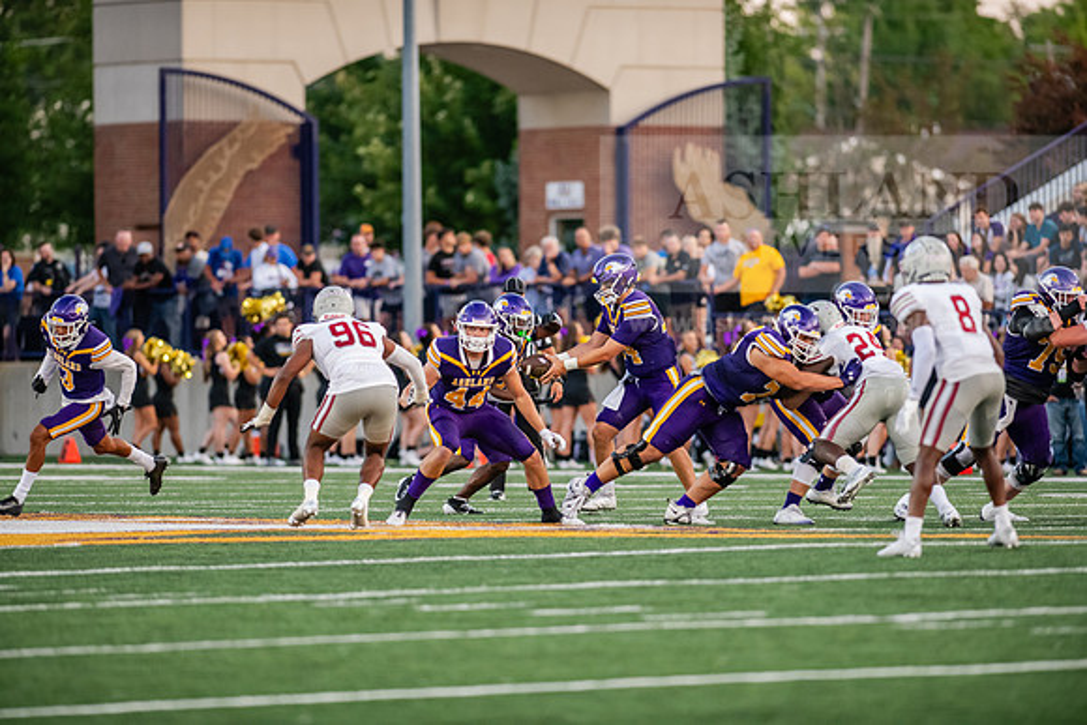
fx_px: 9060
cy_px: 362
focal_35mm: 300
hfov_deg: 6.9
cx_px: 544
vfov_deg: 4.6
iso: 2500
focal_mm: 300
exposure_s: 1/1000
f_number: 3.2
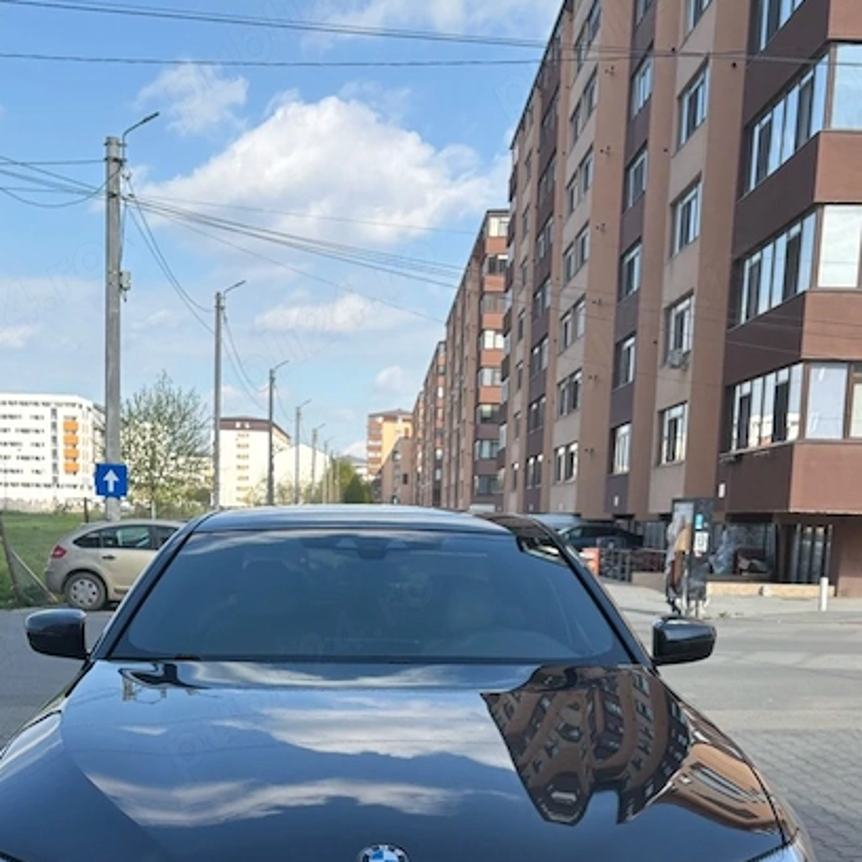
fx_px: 1268
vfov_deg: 36.0
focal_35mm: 45
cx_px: 384
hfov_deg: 37.5
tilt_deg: -9.6
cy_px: 721
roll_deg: -0.6
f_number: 1.6
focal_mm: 5.96
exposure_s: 1/1799
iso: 50
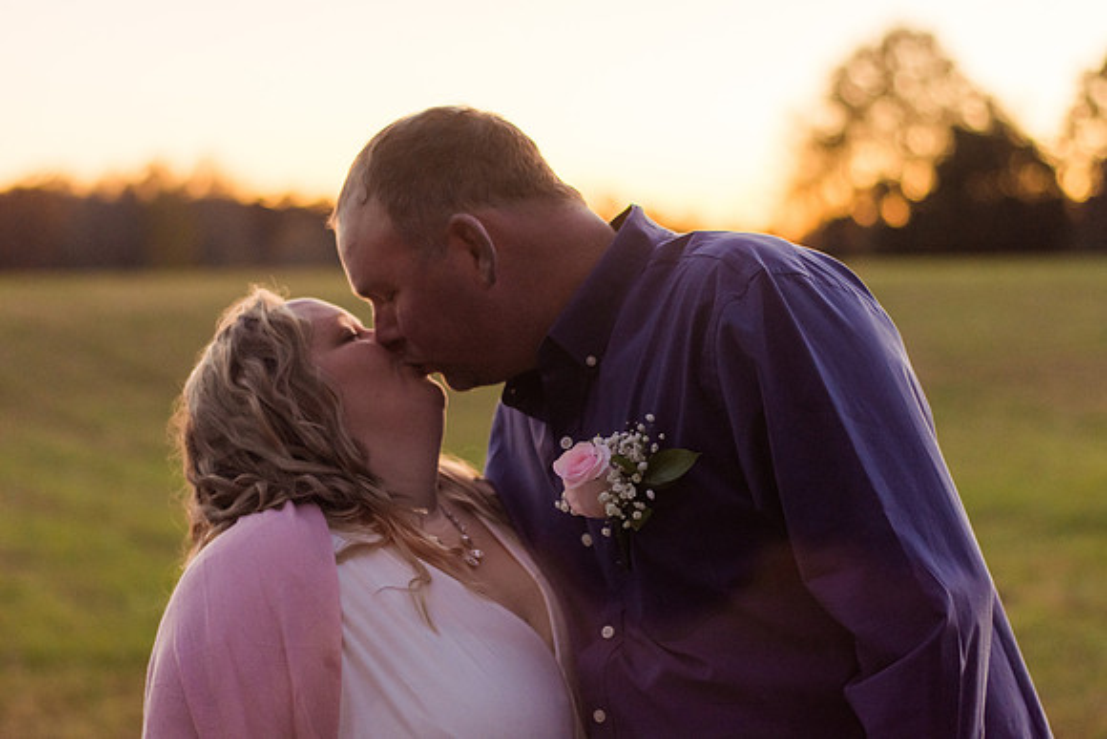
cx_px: 554
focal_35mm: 75
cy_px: 370
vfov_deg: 18.2
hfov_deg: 27.0
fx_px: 2307
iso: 800
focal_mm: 50
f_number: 2
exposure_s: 1/100
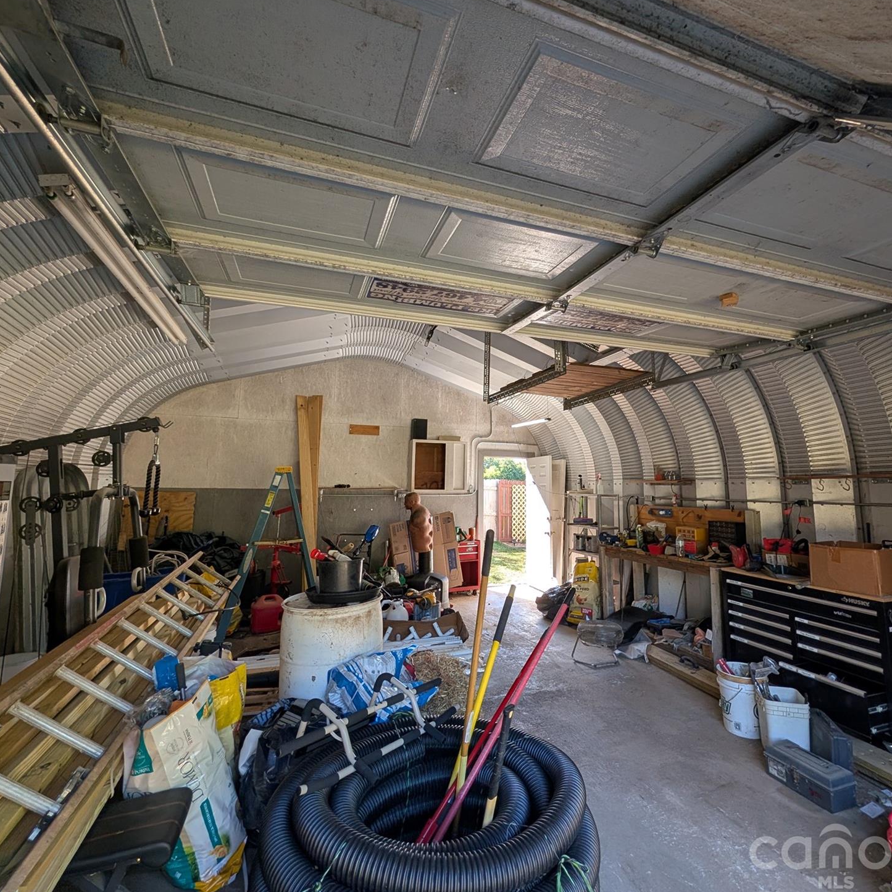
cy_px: 425
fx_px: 437
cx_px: 490
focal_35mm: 15
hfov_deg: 90.8
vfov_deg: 91.1
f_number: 1.7
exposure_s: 1/186
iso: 53
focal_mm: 2.02
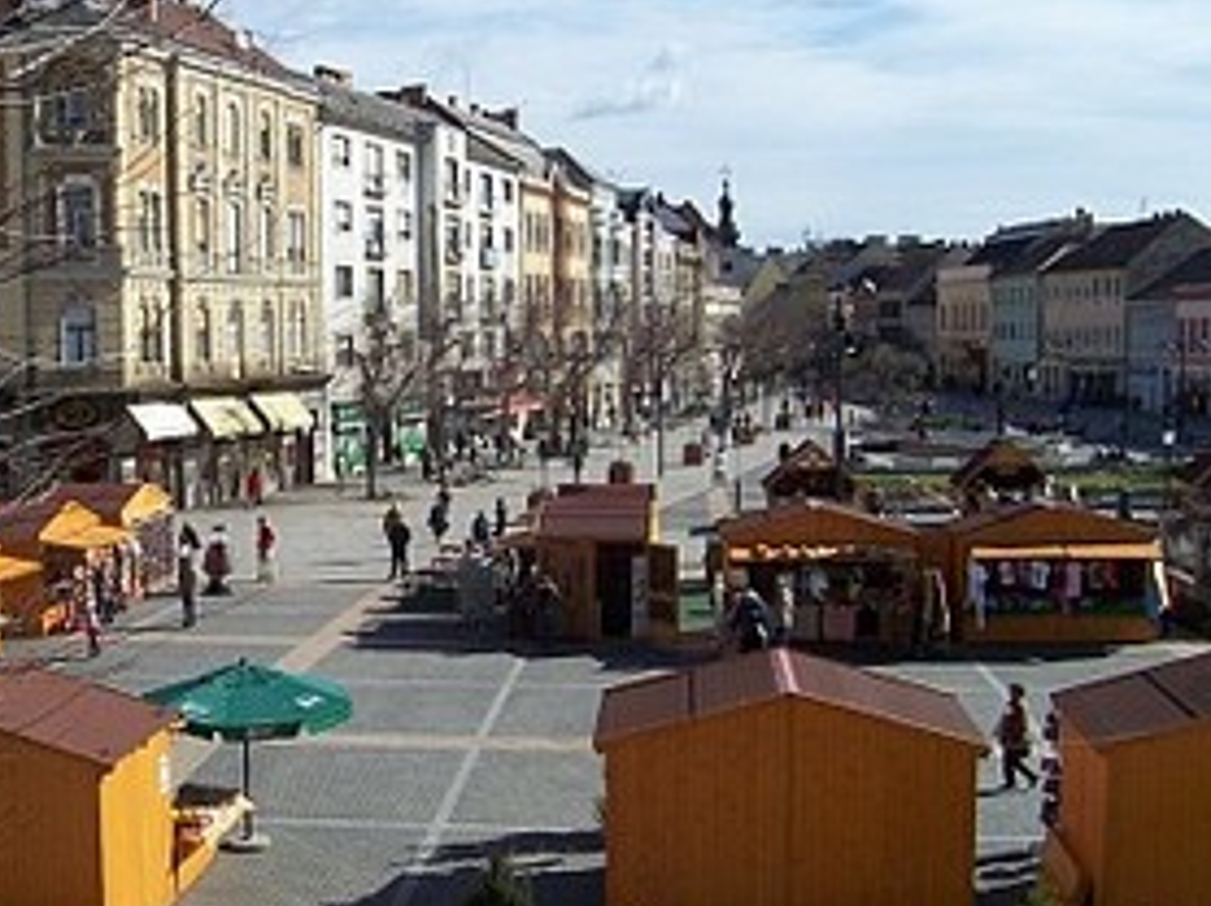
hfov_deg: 38.4
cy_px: 431
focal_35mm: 49
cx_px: 388
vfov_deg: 29.6
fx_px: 1713
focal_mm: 5.6
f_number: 5.6
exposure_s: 1/750
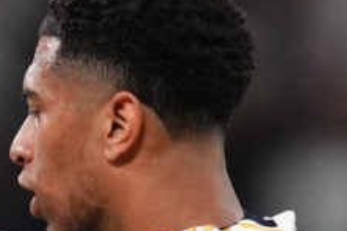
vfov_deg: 0.5
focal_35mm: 2766
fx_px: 26659
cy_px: 449
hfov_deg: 0.7
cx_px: -116
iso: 2000
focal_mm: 400
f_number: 2.8
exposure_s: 1/2000
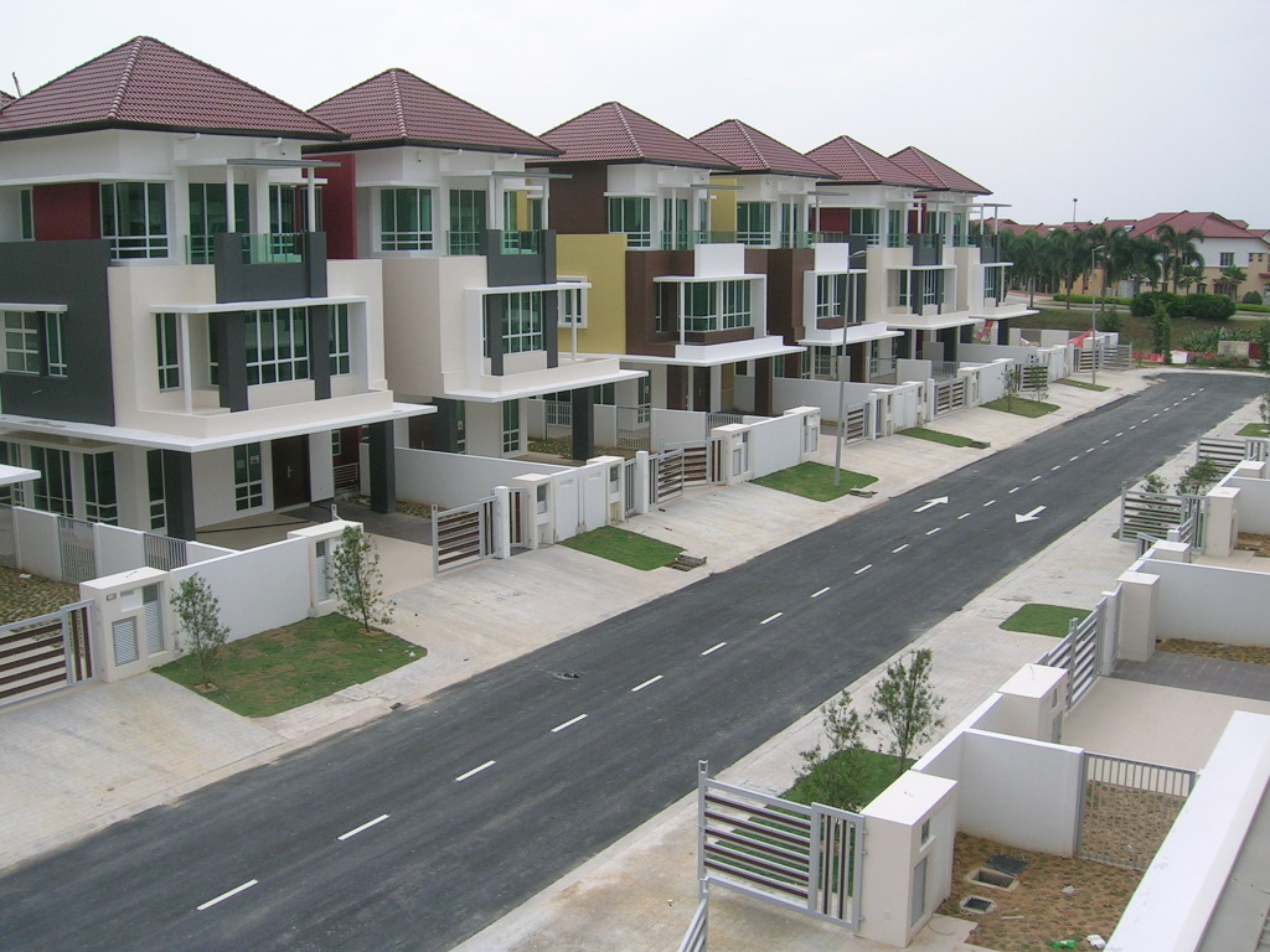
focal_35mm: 35
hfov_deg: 52.6
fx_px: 1284
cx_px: 635
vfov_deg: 40.7
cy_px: 476
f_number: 4.8
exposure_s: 1/466
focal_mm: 5.4
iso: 50
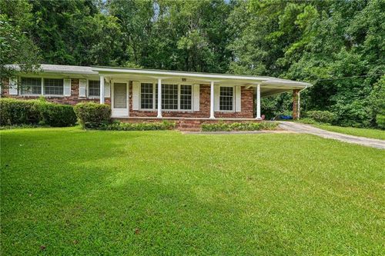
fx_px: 160
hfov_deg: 100.4
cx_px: 192
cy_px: 128
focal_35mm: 15
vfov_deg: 77.3
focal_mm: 15
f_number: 8
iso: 100
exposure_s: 1/60
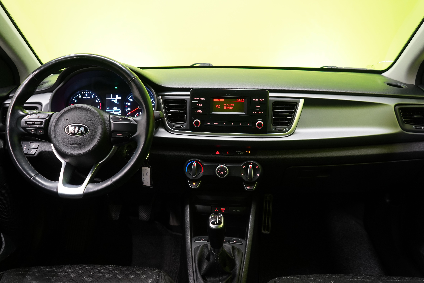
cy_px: 143
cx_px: 215
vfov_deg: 43.6
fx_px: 353
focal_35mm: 30
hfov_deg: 61.9
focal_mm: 28
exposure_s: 1/25
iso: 1250
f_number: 5
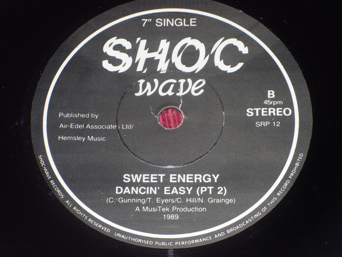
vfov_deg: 9.2
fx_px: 1601
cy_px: 128
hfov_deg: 12.2
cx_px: 171
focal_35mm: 162
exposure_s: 1/148
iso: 50
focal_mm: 26.9
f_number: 7.4
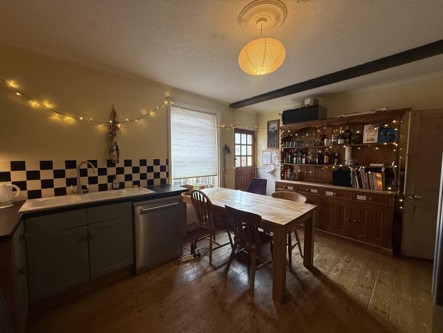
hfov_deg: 102.1
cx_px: 222
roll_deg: -0.3
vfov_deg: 85.7
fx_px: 179
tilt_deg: -2.7
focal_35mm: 14
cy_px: 166
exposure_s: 1/99
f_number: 2.2
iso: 160
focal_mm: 2.22
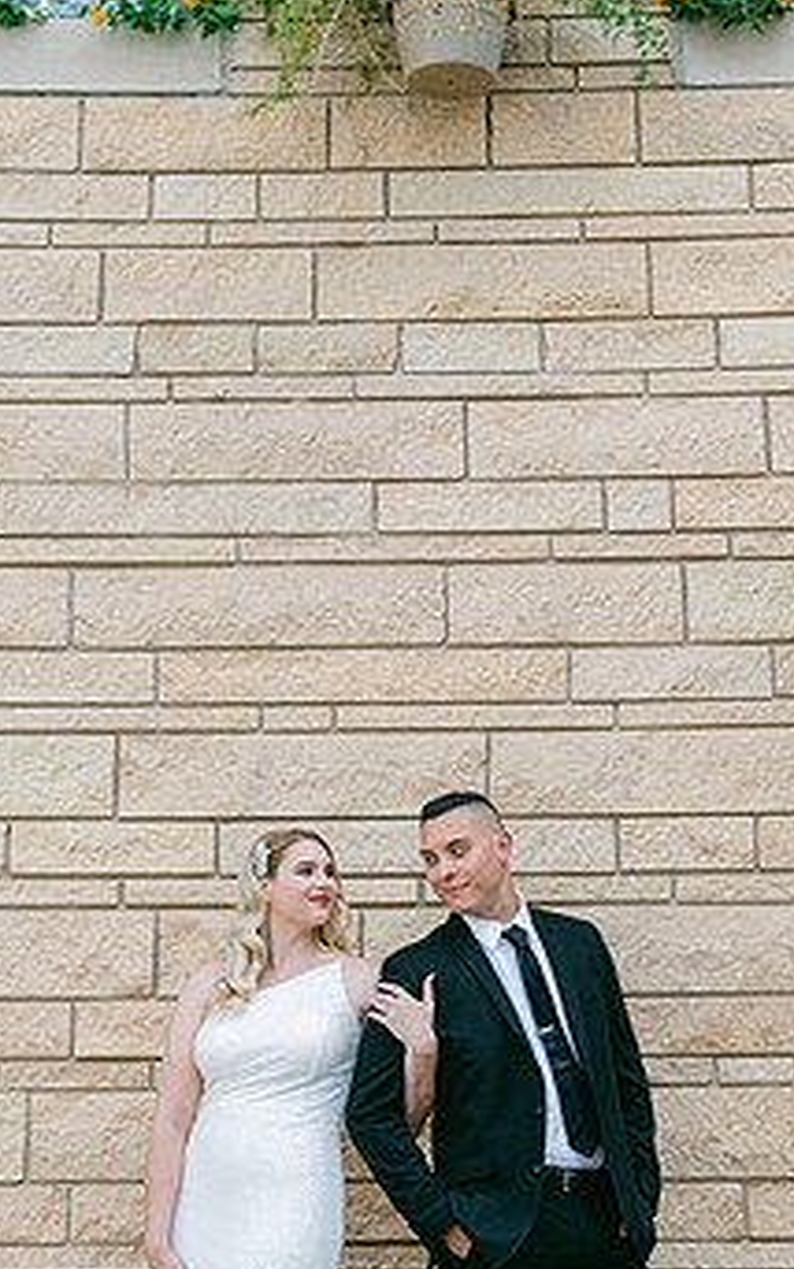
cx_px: 410
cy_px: 549
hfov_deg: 19.4
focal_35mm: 67
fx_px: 2318
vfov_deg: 30.6
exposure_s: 1/500
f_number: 4
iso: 100
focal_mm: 50
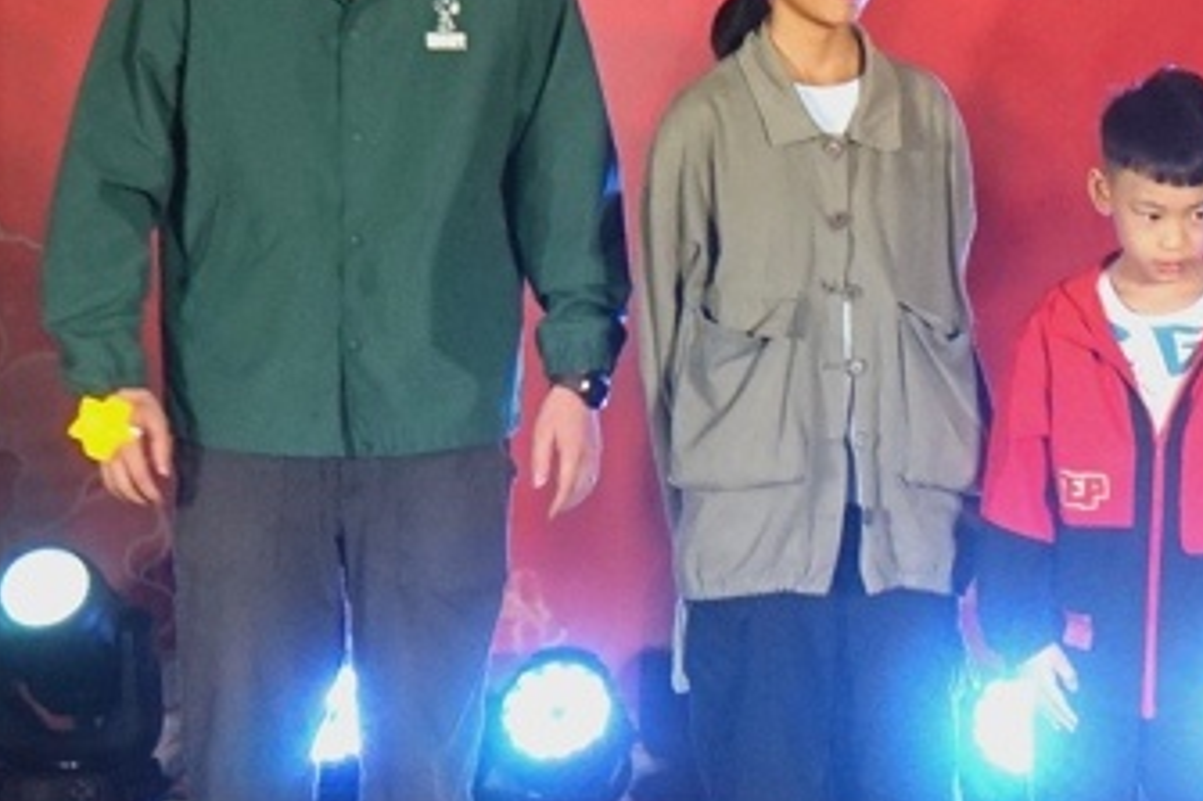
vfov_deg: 8.0
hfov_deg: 11.6
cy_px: 101
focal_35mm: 172
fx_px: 5745
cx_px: 1673
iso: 800
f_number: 6.3
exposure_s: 1/80
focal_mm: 32
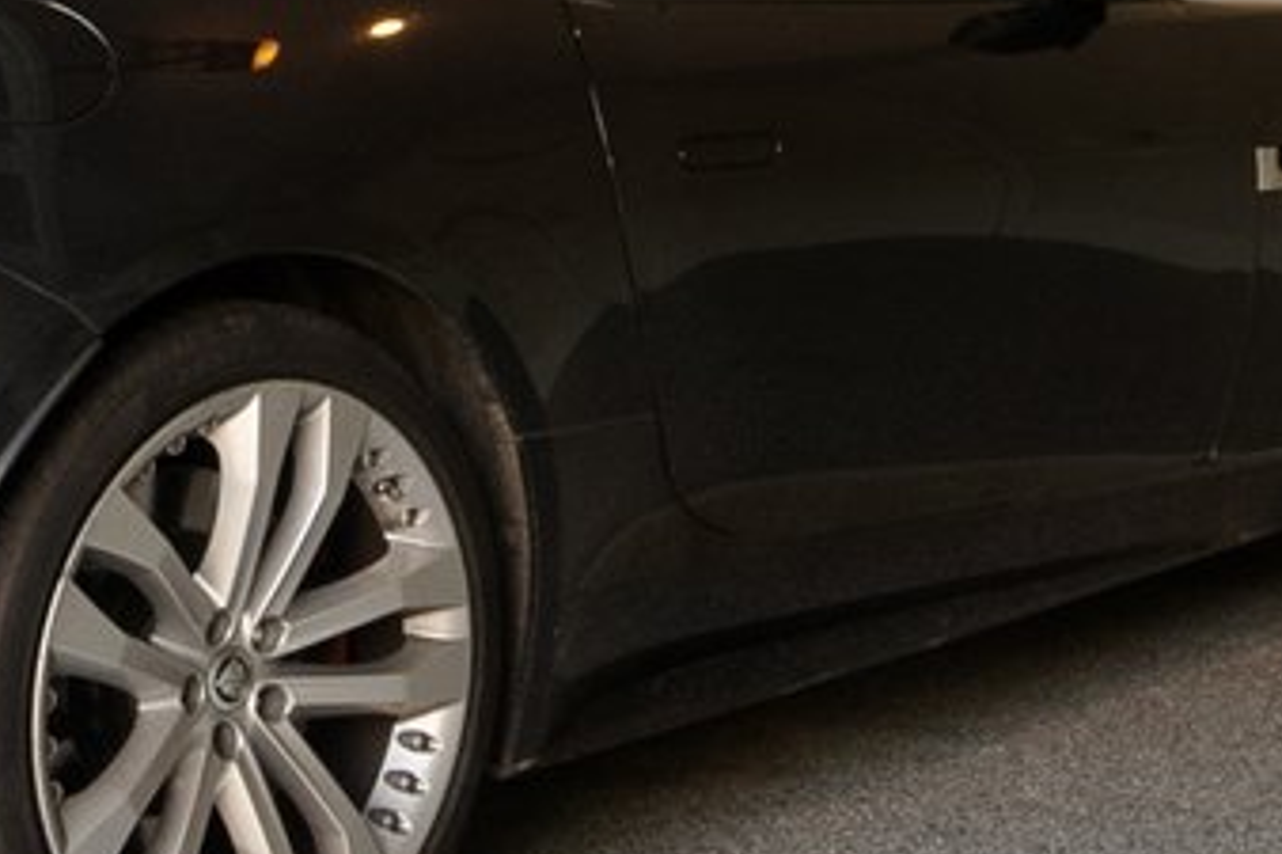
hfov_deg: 20.8
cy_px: -78
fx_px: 3452
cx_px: 979
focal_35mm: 97
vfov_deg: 13.8
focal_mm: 16
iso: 1600
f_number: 9
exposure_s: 1/30
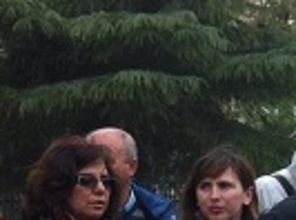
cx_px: 657
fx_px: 1569
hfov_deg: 9.8
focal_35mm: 184
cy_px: 202
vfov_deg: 8.0
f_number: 2.8
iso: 80
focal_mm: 3.85
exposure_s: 1/120
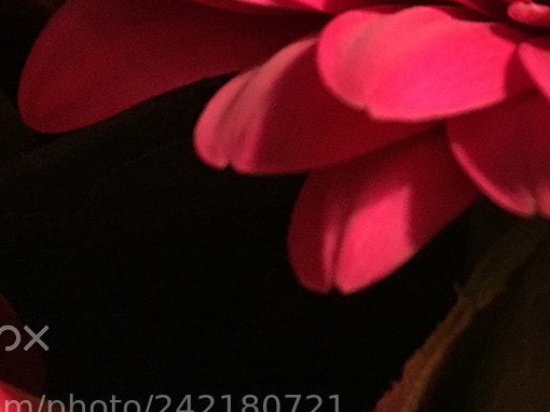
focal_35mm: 91
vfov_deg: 15.3
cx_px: 644
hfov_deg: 20.3
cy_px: -155
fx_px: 1445
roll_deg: -2.5
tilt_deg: -42.4
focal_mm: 4.15
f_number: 2.2
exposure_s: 1/15
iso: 200
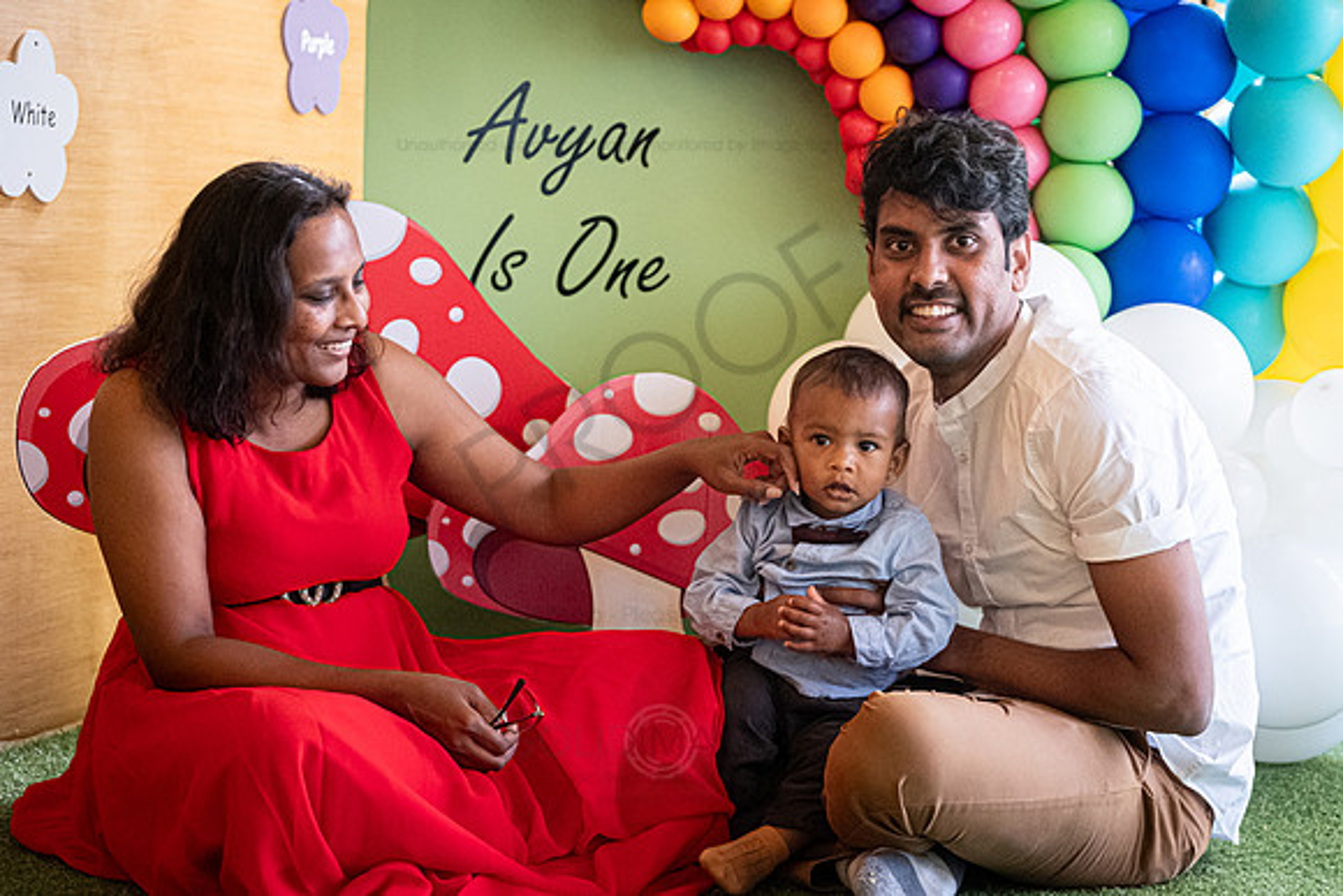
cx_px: 672
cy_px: 448
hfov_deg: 27.0
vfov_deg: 18.2
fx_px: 2798
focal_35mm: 75
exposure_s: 1/125
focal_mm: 50
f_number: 2.8
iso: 3200
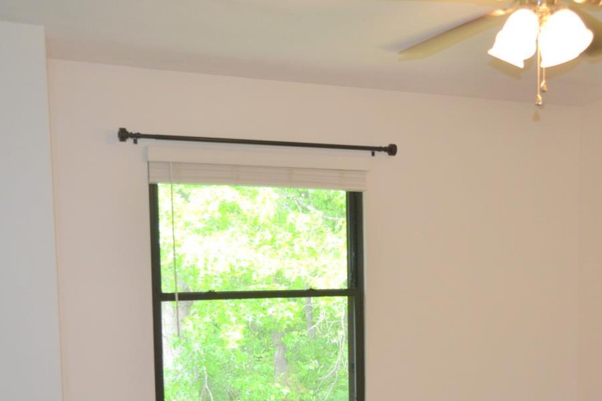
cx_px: 384
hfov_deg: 43.2
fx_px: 752
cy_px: 329
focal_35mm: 45
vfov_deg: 29.1
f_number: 3.5
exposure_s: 1/60
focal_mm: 18
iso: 500
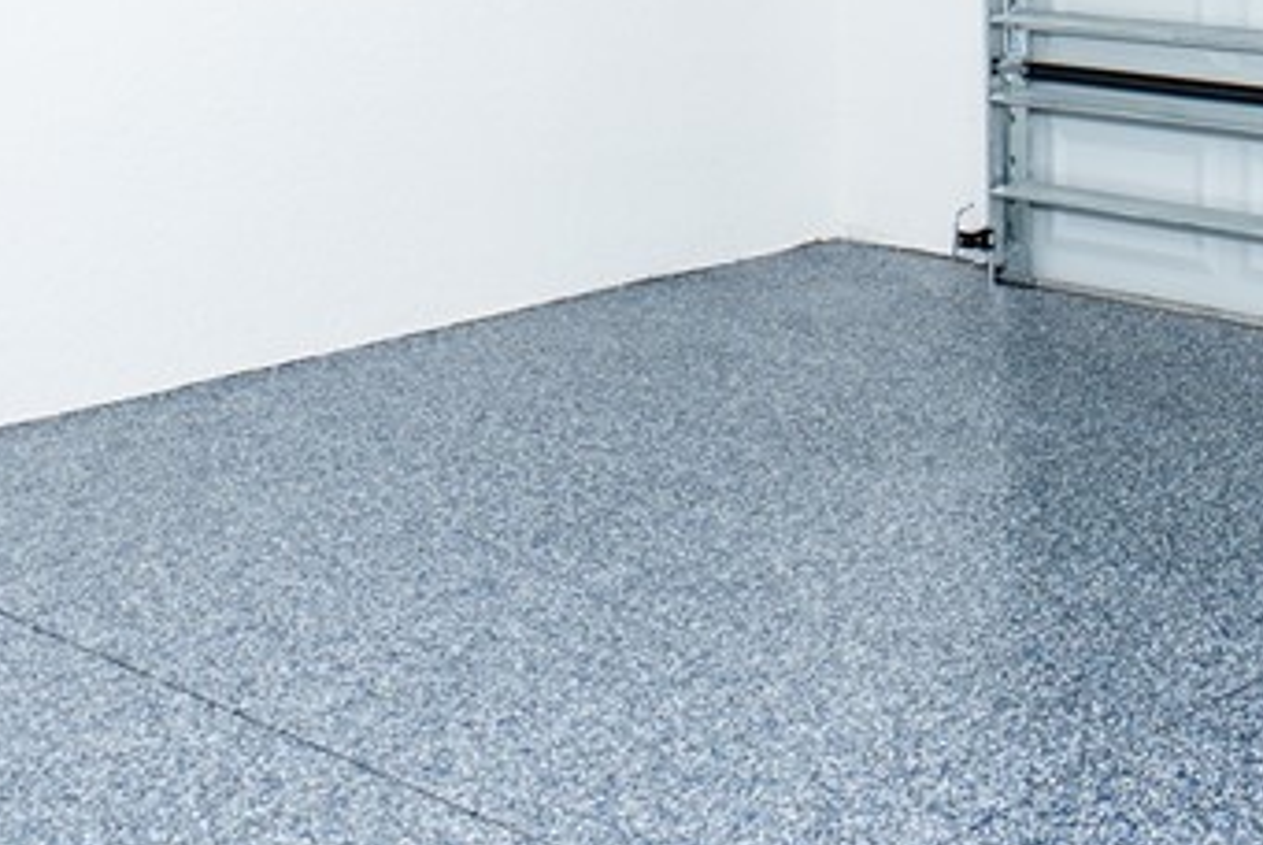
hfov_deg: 27.8
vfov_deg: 18.2
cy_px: -252
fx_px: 2458
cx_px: 1122
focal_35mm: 70
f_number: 4
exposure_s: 1/250
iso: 100
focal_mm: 15
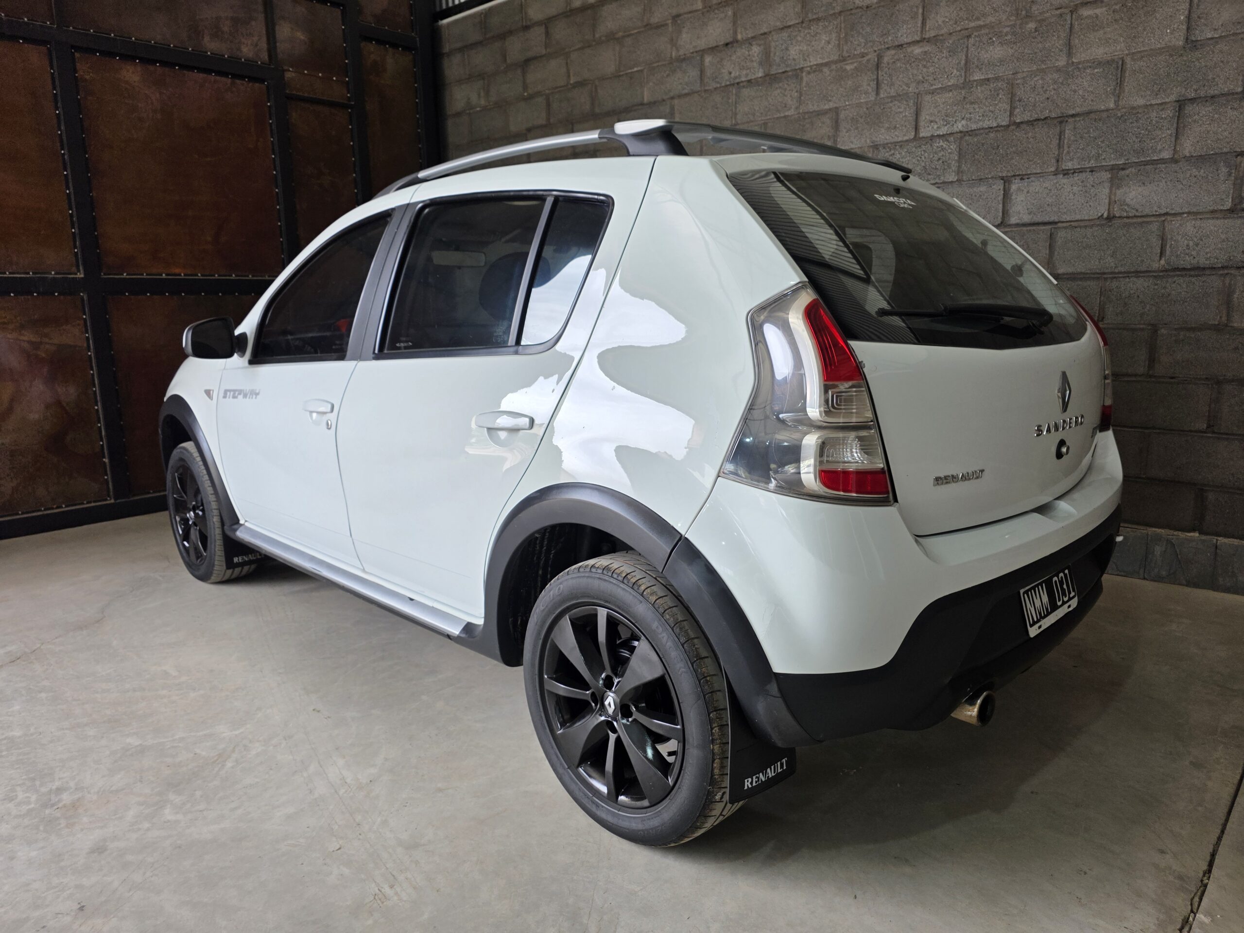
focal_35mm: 23
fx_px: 827
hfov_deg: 73.9
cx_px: 622
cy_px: 466
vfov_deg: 58.9
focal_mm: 6.3
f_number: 1.7
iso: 80
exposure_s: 1/180
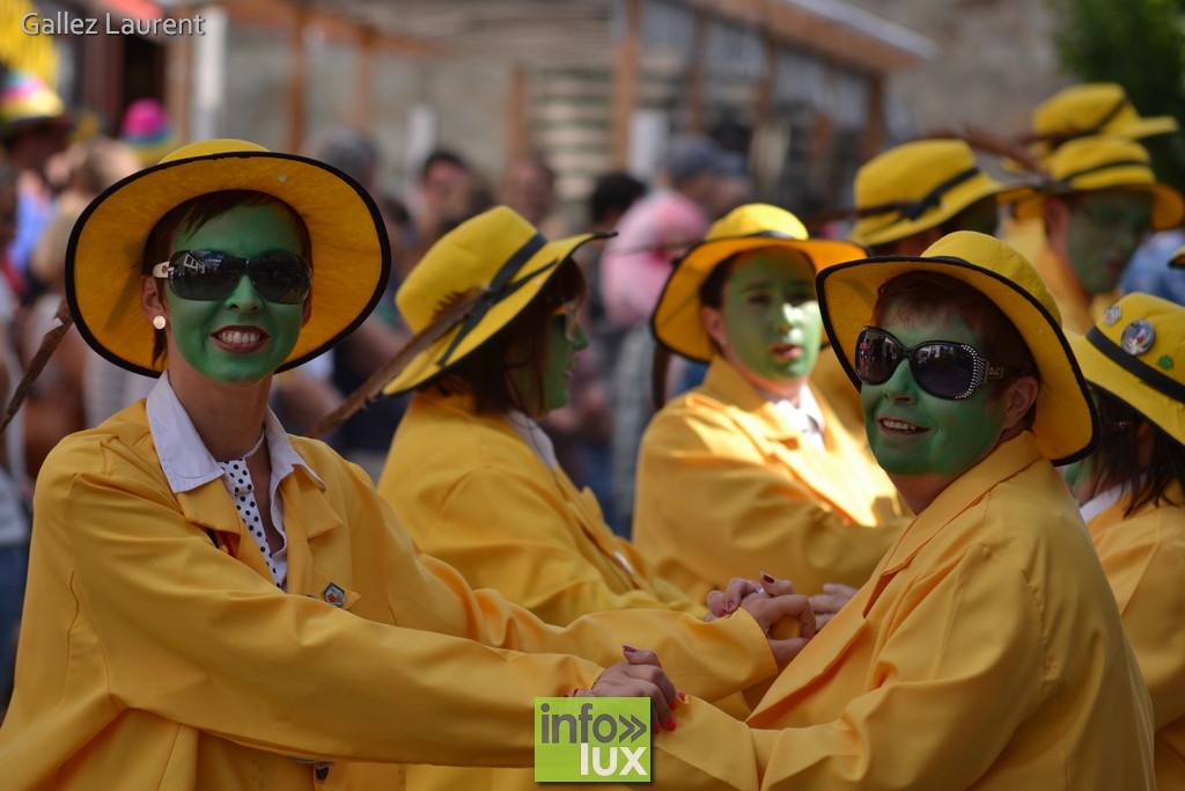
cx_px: 592
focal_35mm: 225
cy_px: 396
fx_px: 7407
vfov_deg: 6.1
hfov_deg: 9.1
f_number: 5
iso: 100
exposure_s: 1/400
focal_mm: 150
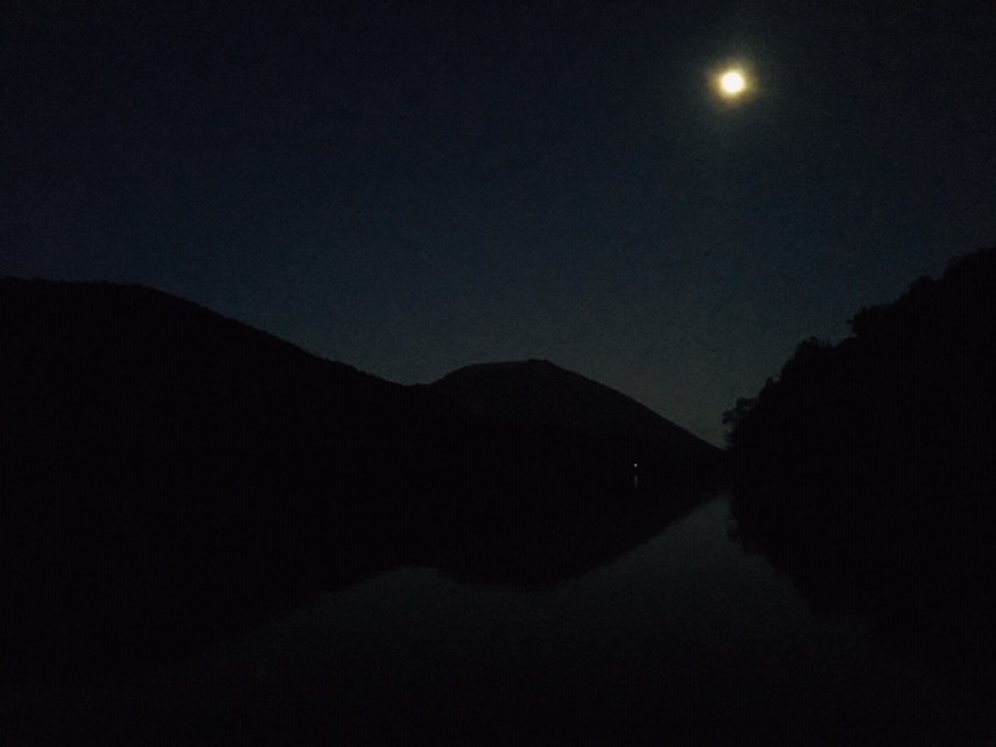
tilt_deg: +6.5
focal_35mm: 29
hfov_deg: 61.7
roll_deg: +1.0
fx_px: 834
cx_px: 498
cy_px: 374
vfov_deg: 48.2
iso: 2000
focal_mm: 4.15
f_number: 2.2
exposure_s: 1/15
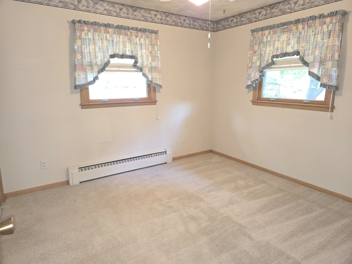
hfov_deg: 73.9
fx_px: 234
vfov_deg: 58.9
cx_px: 176
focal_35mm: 23
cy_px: 132
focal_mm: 5.4
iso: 160
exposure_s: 1/24
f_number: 1.8
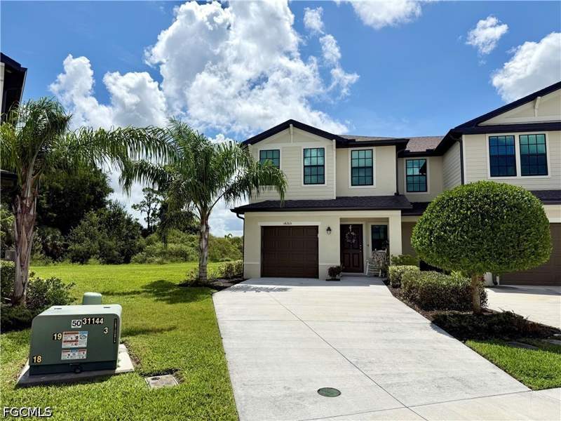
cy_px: 210
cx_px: 280
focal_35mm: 24
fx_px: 389
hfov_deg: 71.6
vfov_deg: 56.8
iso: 80
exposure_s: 1/11905
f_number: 1.78
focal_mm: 6.76
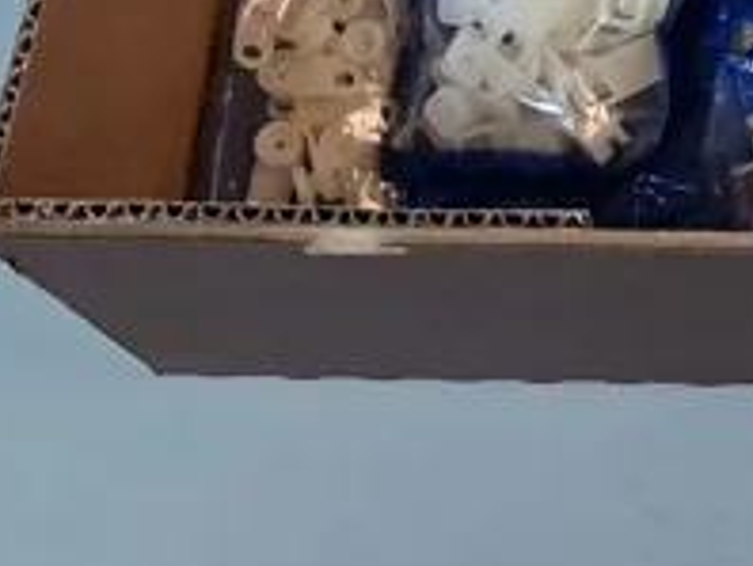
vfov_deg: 12.3
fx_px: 2374
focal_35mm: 109
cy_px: -486
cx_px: 1293
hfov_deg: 15.8
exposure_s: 1/50
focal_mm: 4
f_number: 1.8
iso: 320
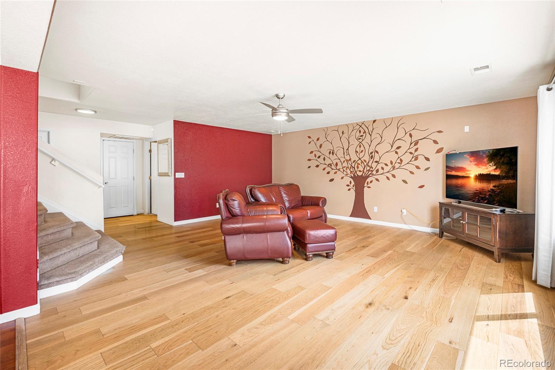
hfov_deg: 96.7
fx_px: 247
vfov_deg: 73.7
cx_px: 278
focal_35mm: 16
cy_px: 185
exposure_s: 1/10
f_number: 6.3
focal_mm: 16
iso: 320
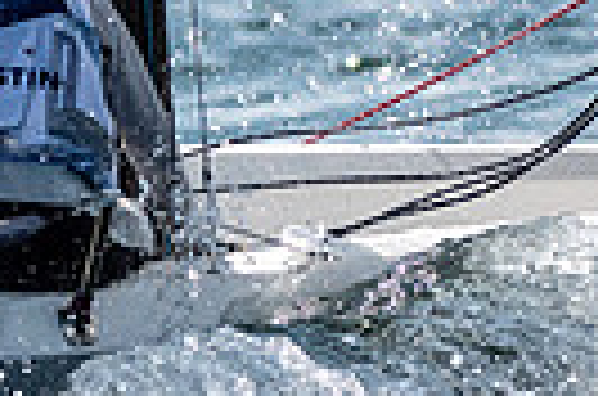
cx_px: -189
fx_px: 23929
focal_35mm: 1444
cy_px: -101
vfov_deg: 0.9
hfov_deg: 1.4
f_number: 4
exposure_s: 1/4000
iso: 320
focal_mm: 220
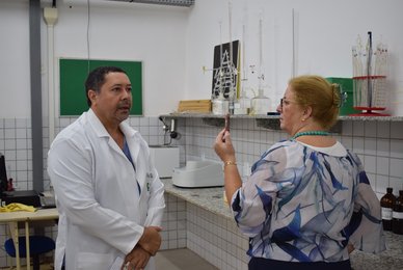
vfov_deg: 30.0
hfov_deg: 43.5
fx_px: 505
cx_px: 202
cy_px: 135
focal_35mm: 45
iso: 400
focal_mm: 30
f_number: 5
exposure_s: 1/100
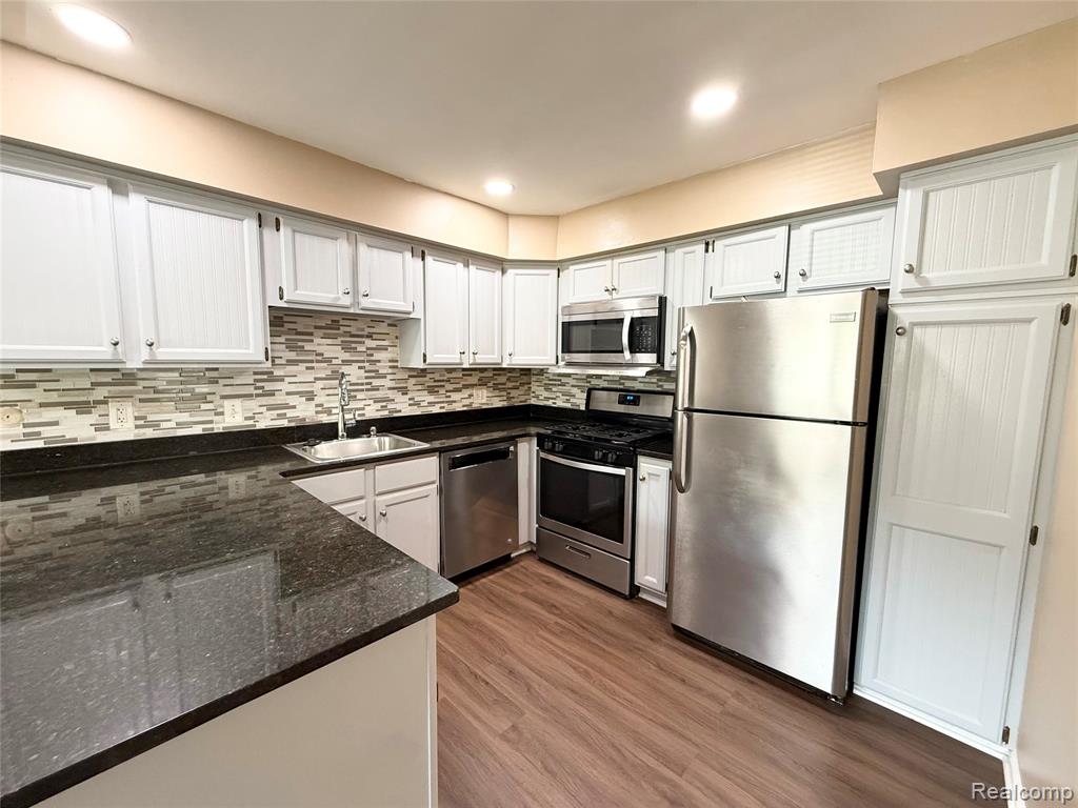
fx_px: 436
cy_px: 404
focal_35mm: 14
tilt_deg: -5.4
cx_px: 539
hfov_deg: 102.1
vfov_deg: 85.7
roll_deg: -0.5
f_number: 2.2
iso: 250
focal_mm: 2.22
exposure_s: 1/60
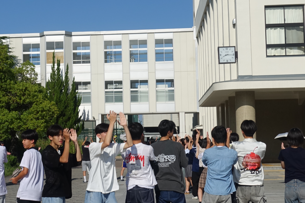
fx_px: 678
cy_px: 94
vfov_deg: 17.1
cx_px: 91
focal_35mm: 80
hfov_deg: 25.2
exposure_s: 1/160
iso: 125
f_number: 5.6
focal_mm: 14.7
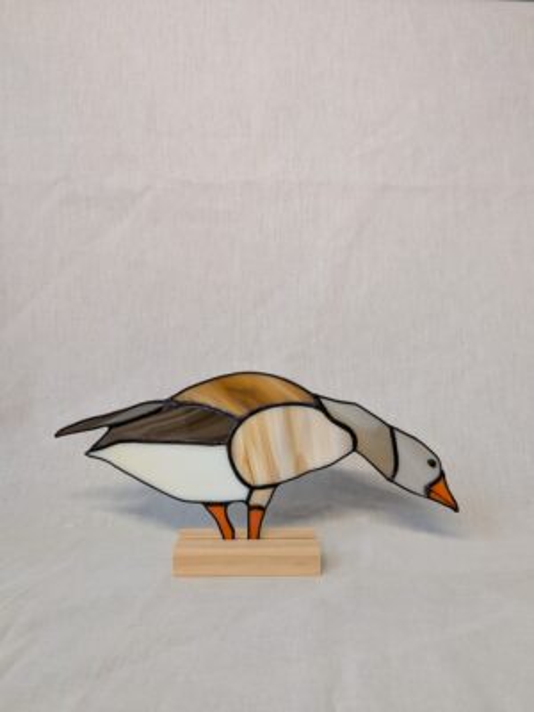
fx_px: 494
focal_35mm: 24
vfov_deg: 71.6
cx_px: 267
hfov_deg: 56.8
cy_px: 356
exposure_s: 1/50
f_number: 1.7
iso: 65
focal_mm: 4.53
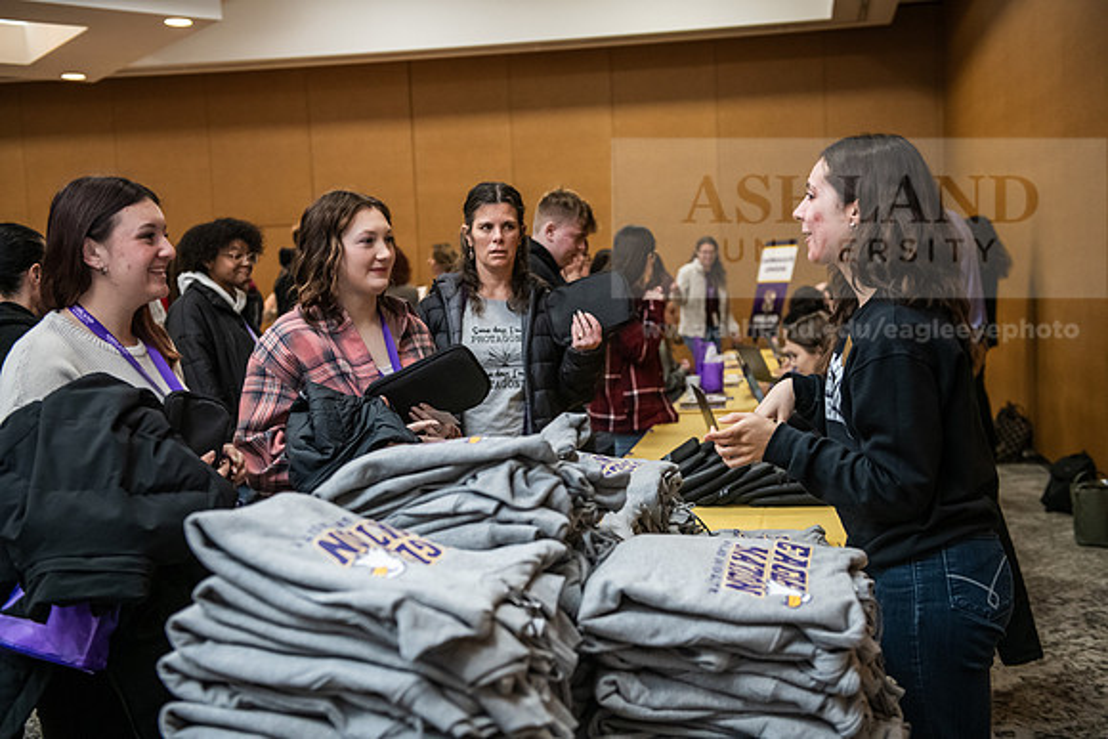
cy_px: 370
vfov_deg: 29.9
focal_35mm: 45
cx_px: 554
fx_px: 1385
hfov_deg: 43.6
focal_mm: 45
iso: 2500
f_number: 3.2
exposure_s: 1/200
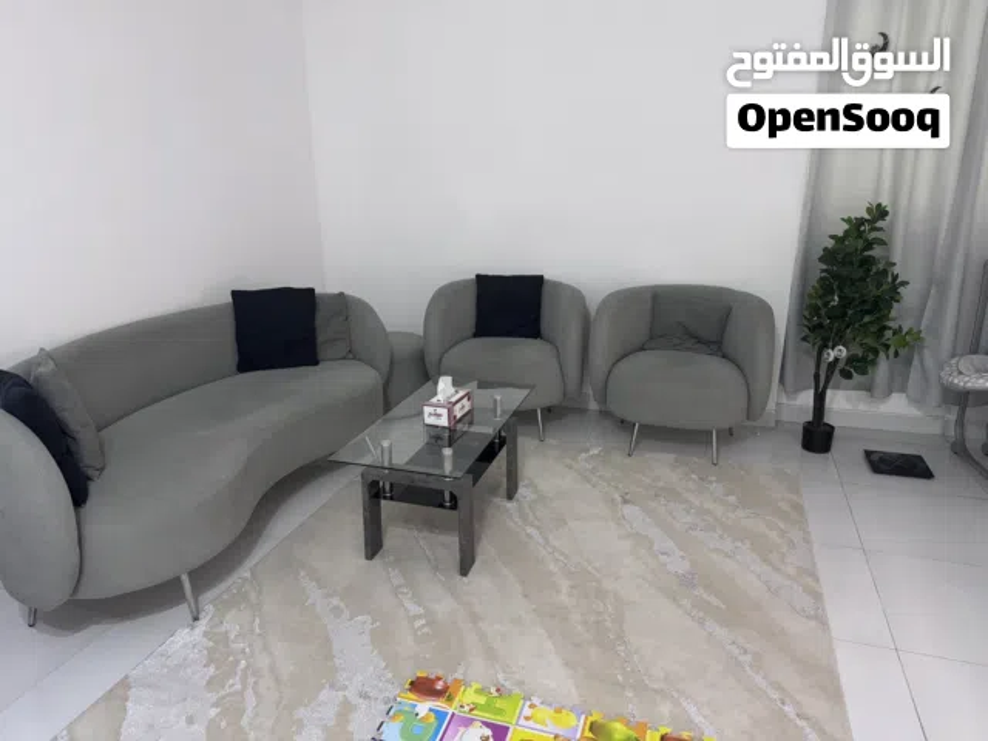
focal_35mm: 24
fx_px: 685
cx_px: 494
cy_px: 370
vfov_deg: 56.8
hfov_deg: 71.6
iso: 640
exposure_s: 1/50
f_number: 1.78
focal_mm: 6.76
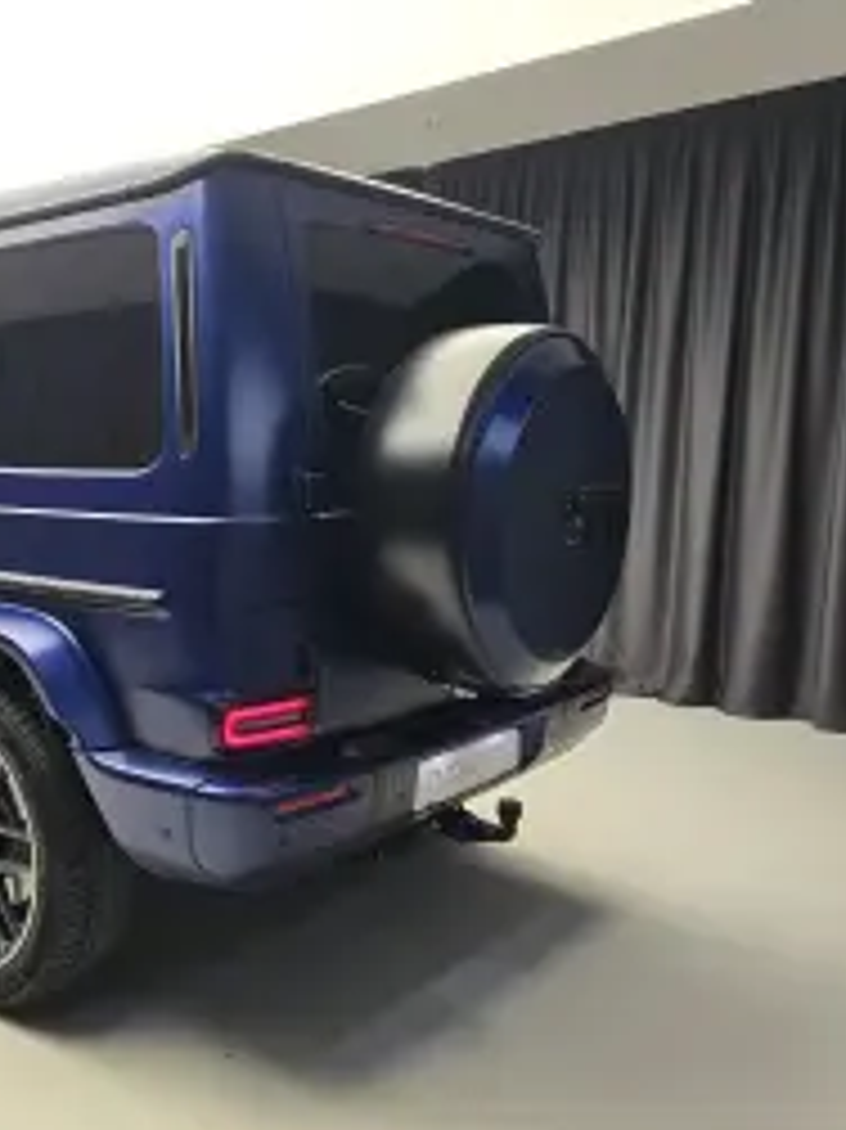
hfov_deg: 39.7
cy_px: 554
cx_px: 81
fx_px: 1076
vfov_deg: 55.4
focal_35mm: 33
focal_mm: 6.3
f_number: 1.7
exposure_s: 1/100
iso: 160
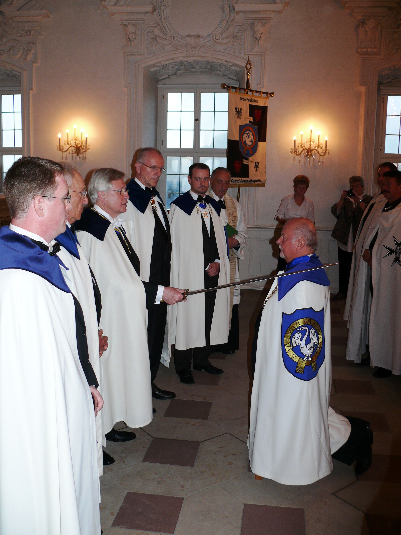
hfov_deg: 40.7
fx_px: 541
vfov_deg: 52.6
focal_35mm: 35
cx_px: 200
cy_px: 268
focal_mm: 7.4
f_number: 2.8
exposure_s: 1/30
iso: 100
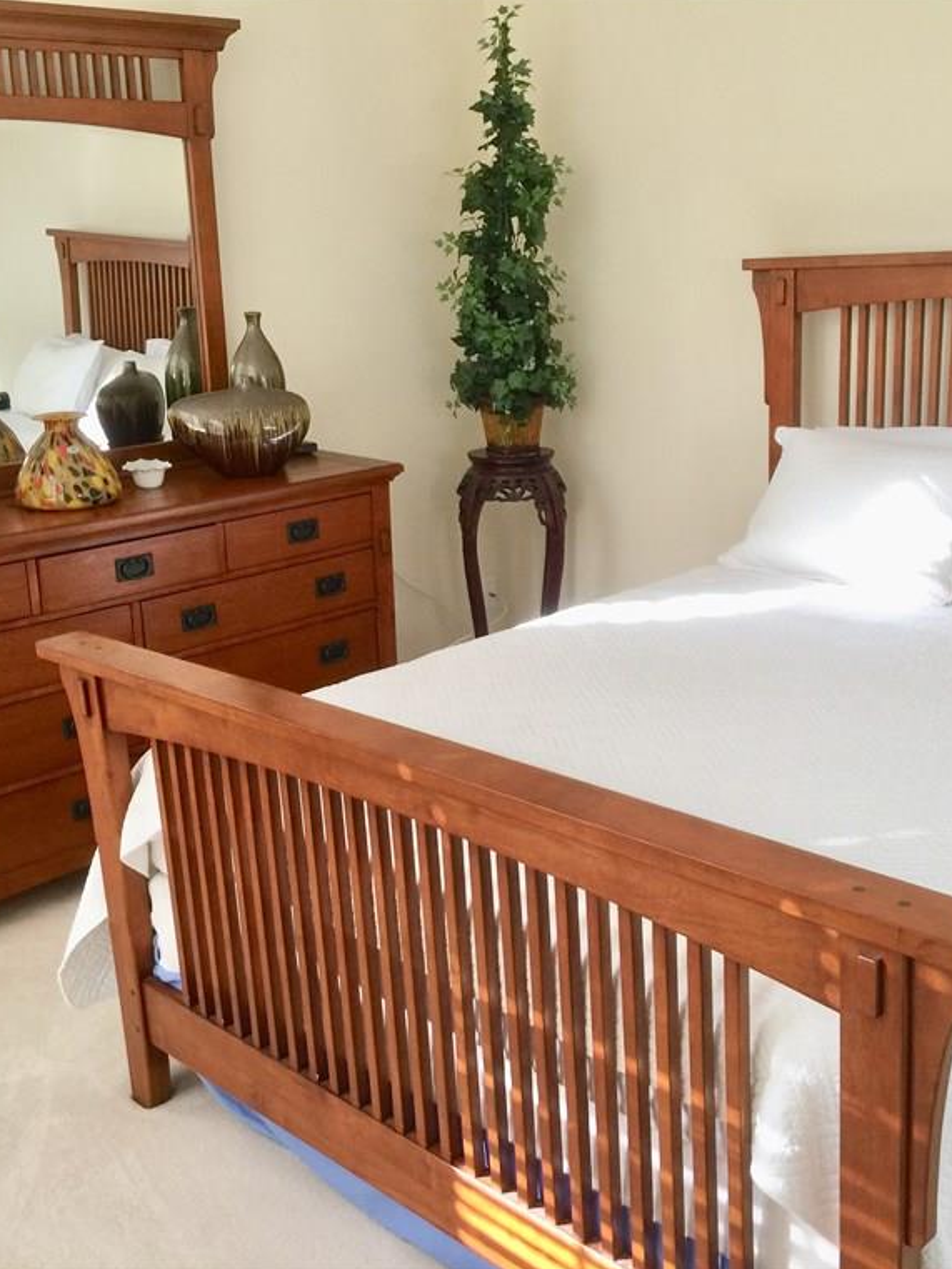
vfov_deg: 47.9
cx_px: 515
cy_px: 632
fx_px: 1430
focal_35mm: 39
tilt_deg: -15.7
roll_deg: +1.2
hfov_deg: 36.8
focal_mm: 4.15
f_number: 2.2
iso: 40
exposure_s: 1/40
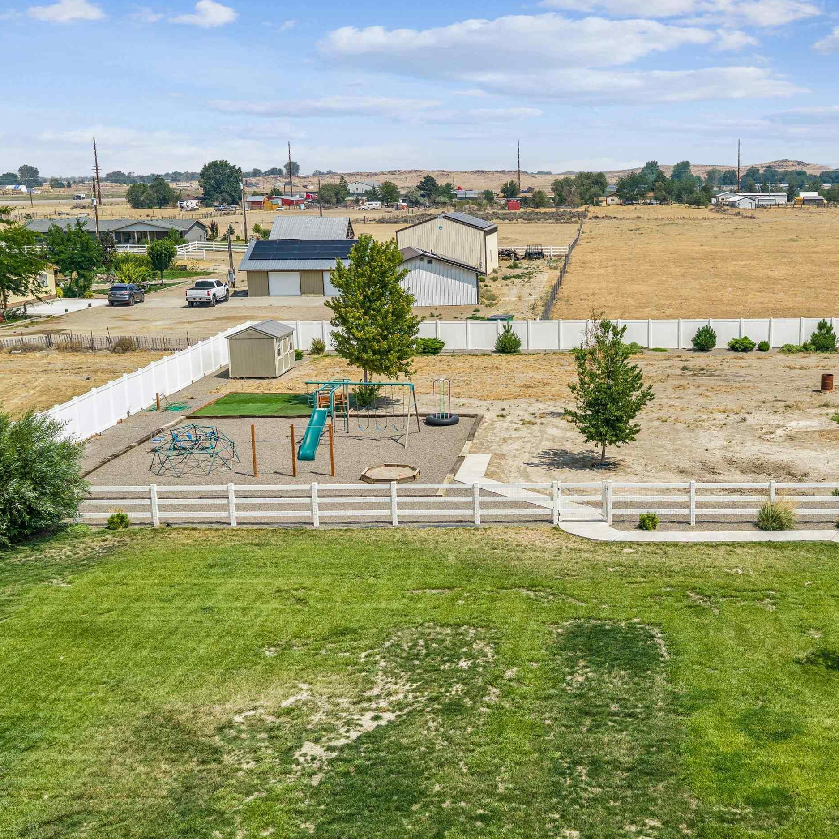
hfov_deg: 42.0
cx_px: 585
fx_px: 1069
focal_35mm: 39
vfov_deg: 42.8
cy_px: 418
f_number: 2.8
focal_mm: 14.4
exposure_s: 1/120
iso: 100
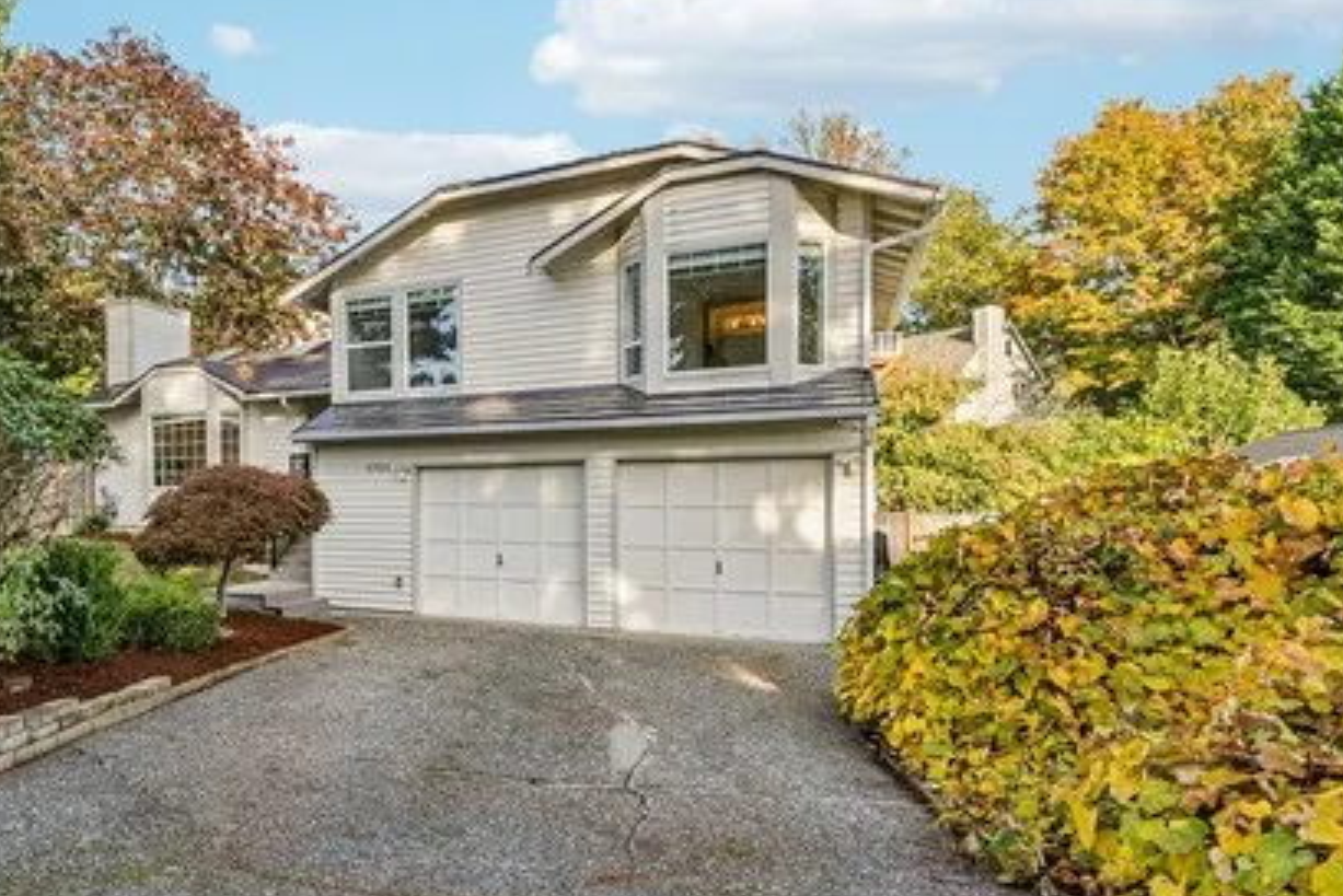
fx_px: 821
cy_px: 512
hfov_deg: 74.5
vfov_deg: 57.0
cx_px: 384
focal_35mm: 22
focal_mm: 10
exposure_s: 1/50
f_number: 9
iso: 250
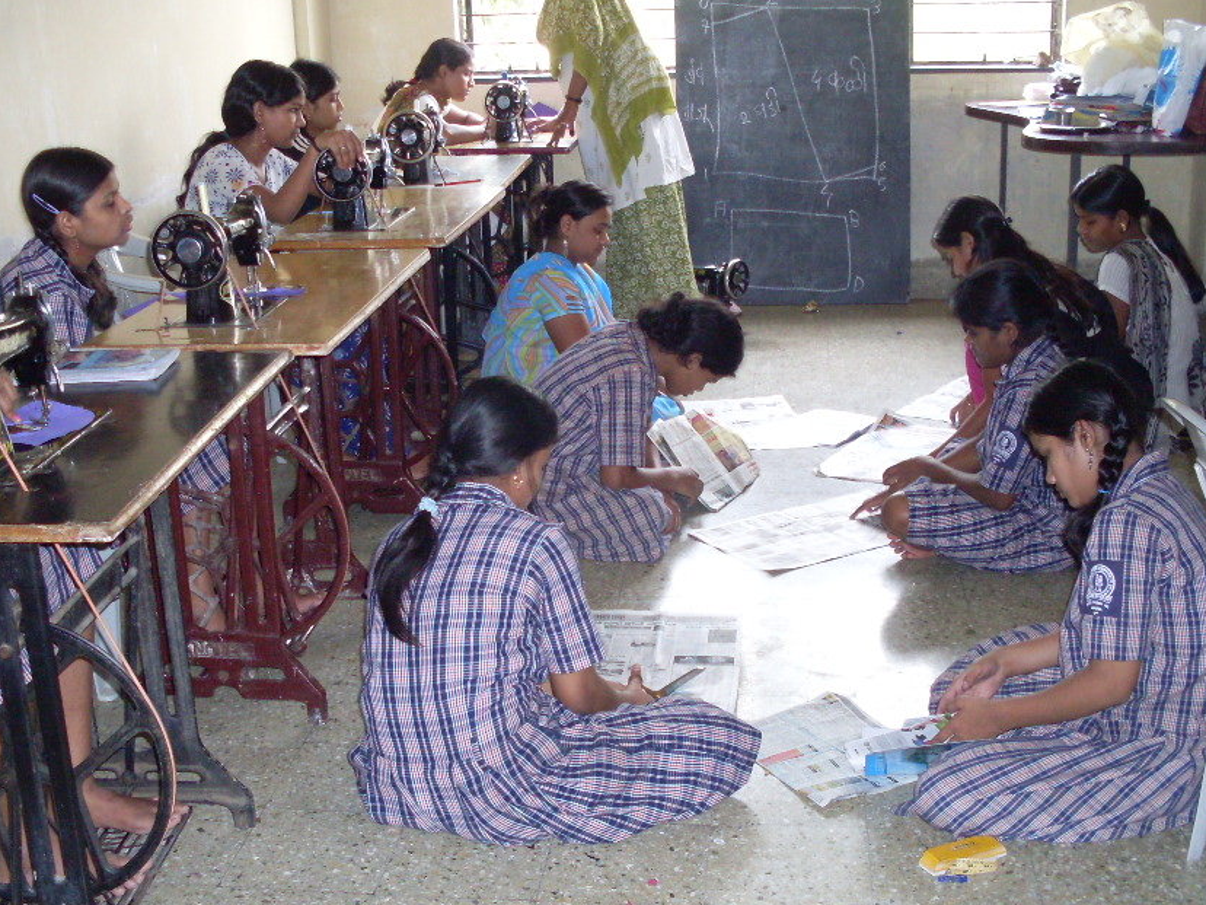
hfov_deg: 40.4
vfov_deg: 30.9
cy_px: 488
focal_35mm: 47
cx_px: 556
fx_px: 1637
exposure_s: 1/45
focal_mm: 6.3
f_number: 2.8
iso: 240
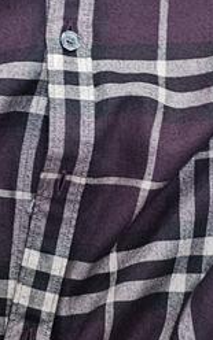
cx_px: 65
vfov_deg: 16.5
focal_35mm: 126
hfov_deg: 10.4
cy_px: 103
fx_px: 1170
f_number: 1.7
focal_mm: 6.3
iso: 500
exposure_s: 1/40
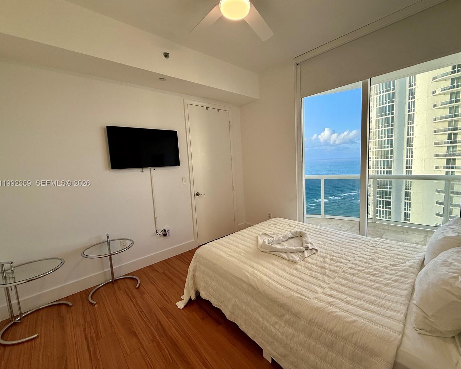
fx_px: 205
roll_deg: +2.7
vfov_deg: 84.0
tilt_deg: -6.6
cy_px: 184
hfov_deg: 96.7
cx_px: 245
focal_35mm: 15
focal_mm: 2.22
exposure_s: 1/149
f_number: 2.2
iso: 64
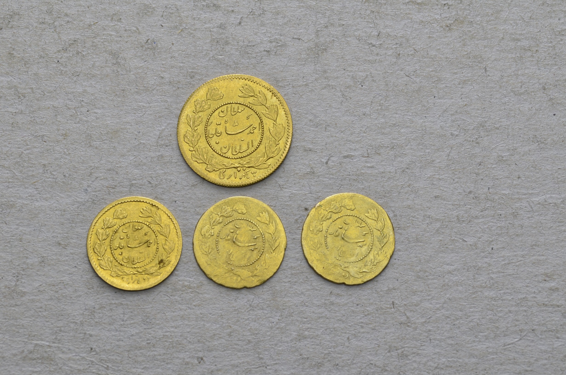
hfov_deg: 24.7
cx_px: 283
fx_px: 1294
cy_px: 188
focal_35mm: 82
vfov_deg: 16.5
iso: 400
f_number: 14
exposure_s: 1/250
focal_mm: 55
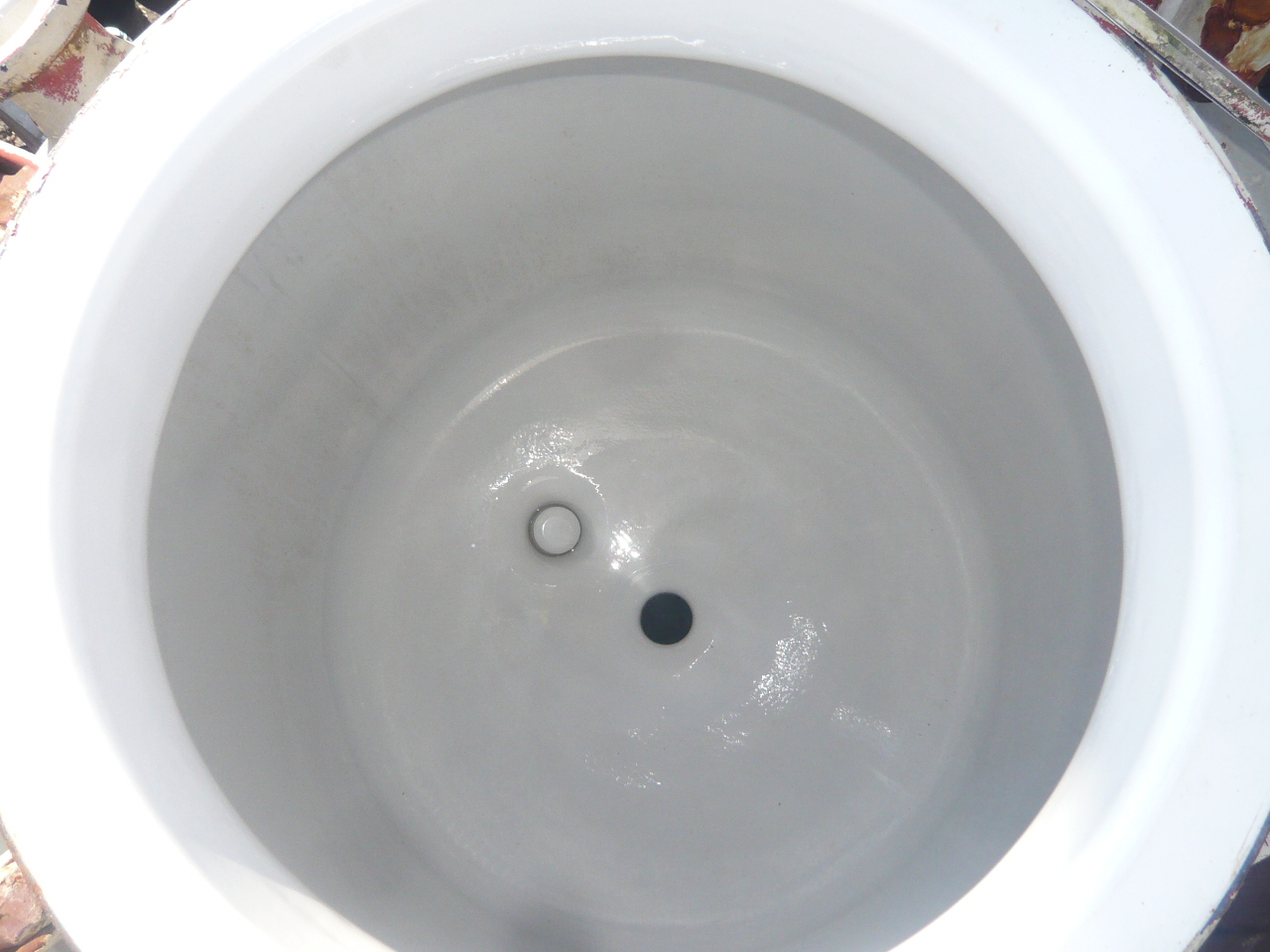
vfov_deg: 44.2
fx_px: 1174
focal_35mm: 32
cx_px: 635
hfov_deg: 56.8
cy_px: 476
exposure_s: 1/125
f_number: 8
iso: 200
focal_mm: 4.6
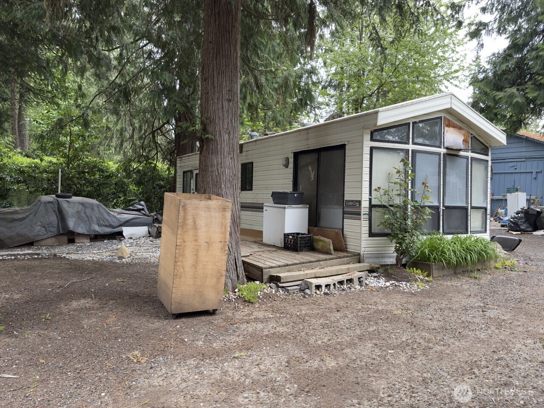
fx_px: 409
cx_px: 272
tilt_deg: -1.4
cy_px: 204
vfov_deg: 53.1
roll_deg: -1.4
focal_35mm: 26
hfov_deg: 67.3
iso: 100
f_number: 1.78
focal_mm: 6.76
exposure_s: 1/108
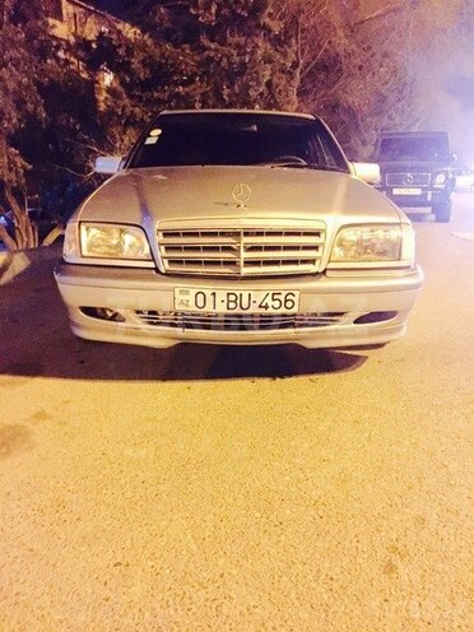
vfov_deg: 61.7
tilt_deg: -15.3
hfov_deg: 48.2
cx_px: 237
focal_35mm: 29
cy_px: 316
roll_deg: -1.7
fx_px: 529
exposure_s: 1/17
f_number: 2.2
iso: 640
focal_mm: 4.15
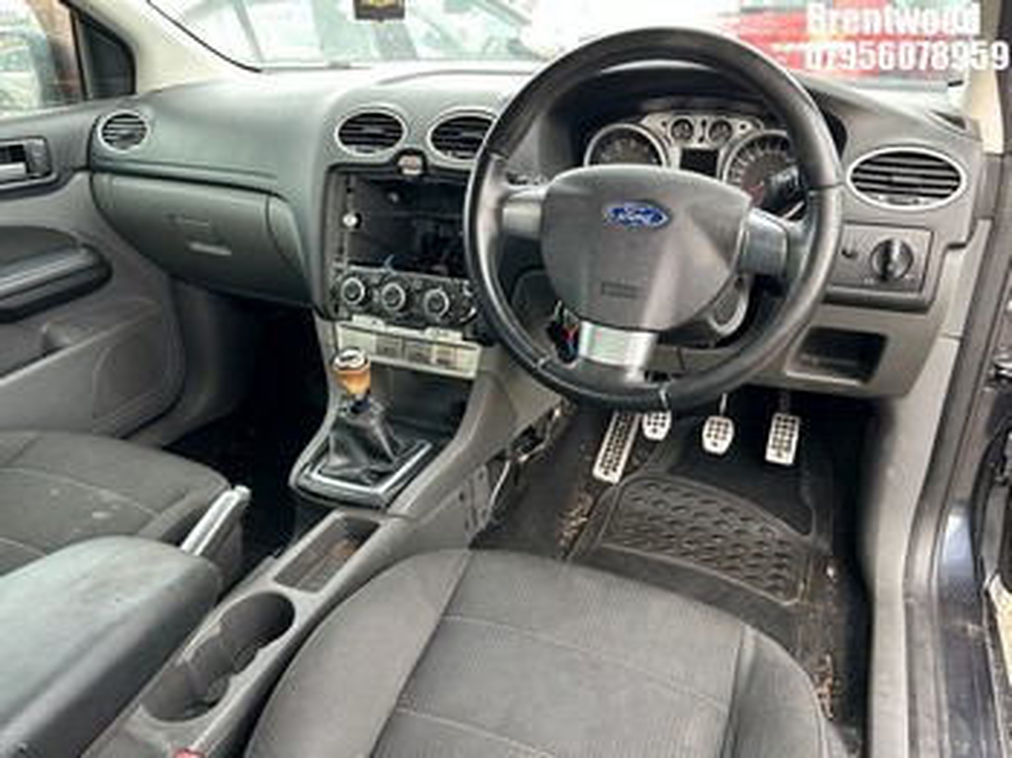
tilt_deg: -23.4
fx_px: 760
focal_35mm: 26
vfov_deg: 53.0
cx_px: 506
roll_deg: +3.4
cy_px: 379
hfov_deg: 67.3
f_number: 1.5
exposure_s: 1/96
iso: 125
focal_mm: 5.7
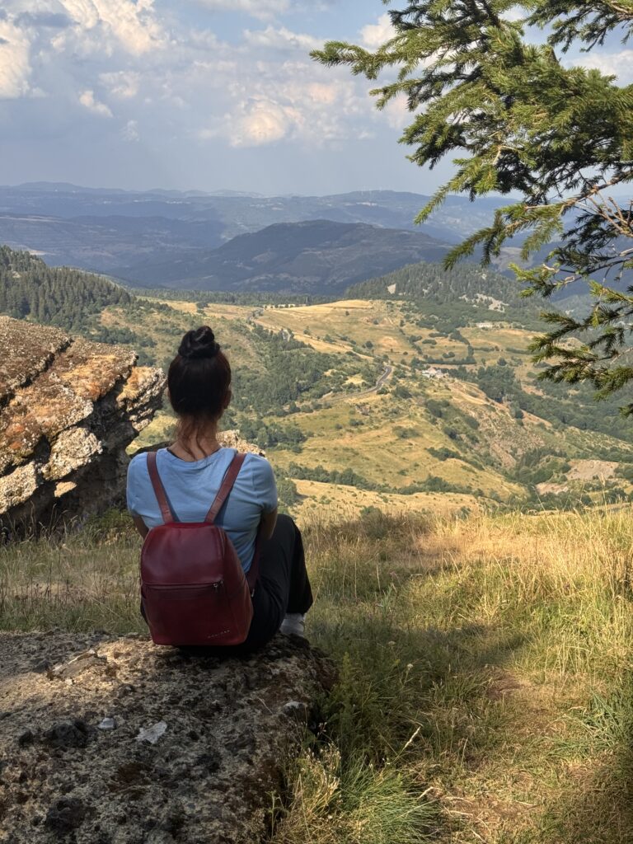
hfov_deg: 30.3
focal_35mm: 48
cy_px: 422
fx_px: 1170
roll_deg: -0.1
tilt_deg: -10.1
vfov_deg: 39.7
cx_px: 316
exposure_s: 1/3257
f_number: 1.78
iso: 64
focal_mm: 6.76
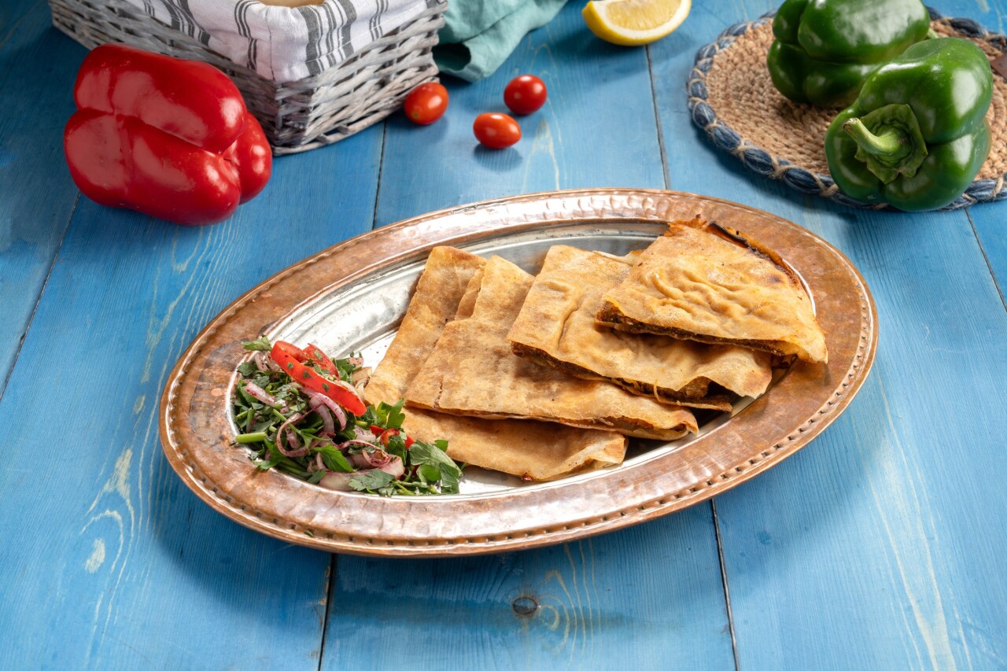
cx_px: 504
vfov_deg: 23.0
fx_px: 1650
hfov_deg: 33.9
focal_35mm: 59
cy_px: 336
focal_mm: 59
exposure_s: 1/100
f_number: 14
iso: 200
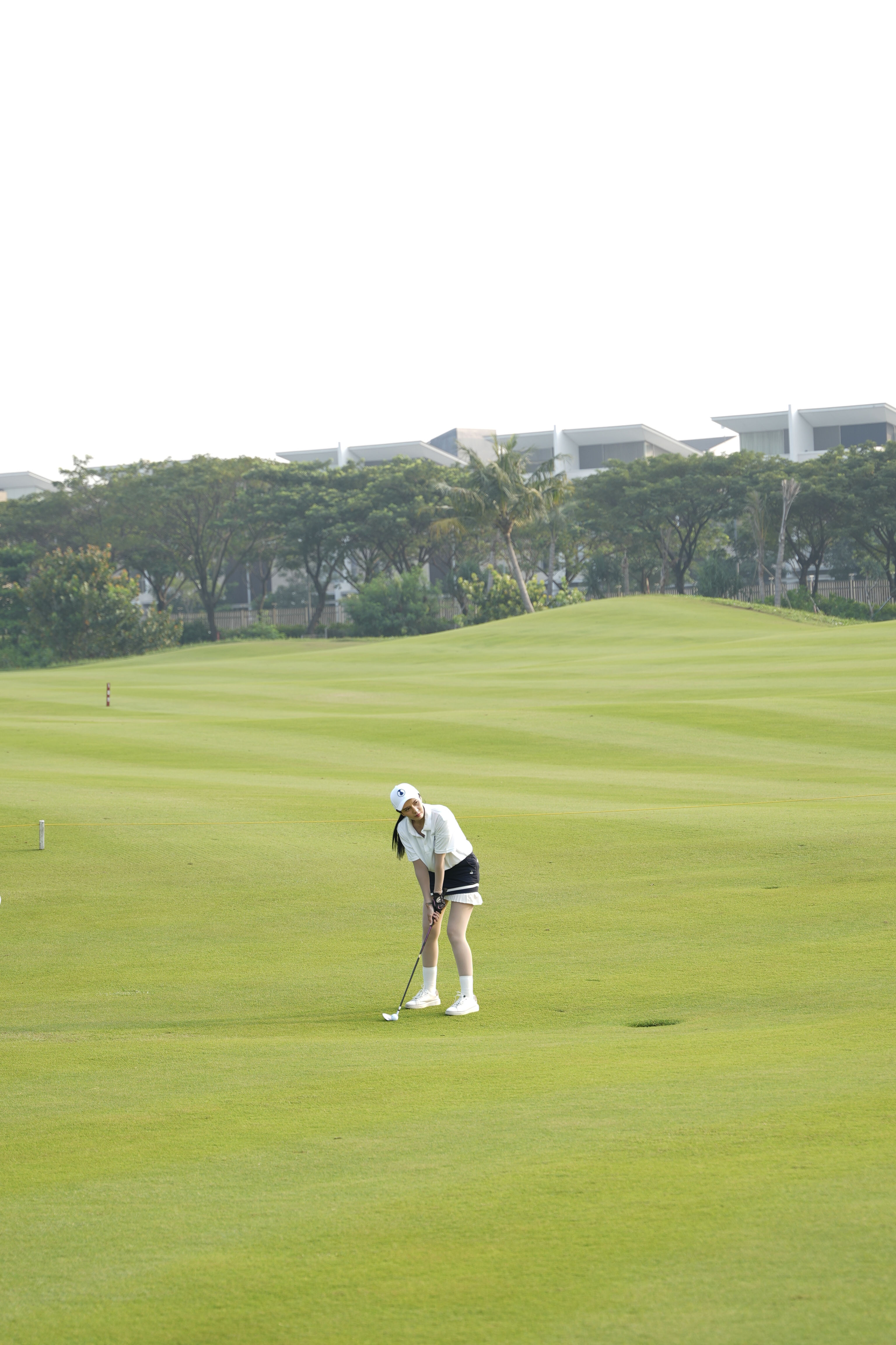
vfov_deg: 19.5
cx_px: 448
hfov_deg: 13.0
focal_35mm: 105
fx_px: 3920
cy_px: 672
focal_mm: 70
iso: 80
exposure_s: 1/320
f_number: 2.8
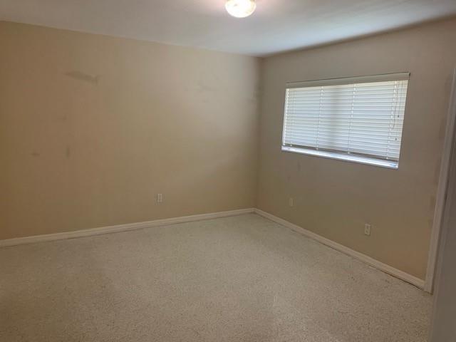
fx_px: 343
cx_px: 228
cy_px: 171
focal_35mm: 26
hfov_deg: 67.3
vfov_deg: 53.1
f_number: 1.8
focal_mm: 4.25
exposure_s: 1/60
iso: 80
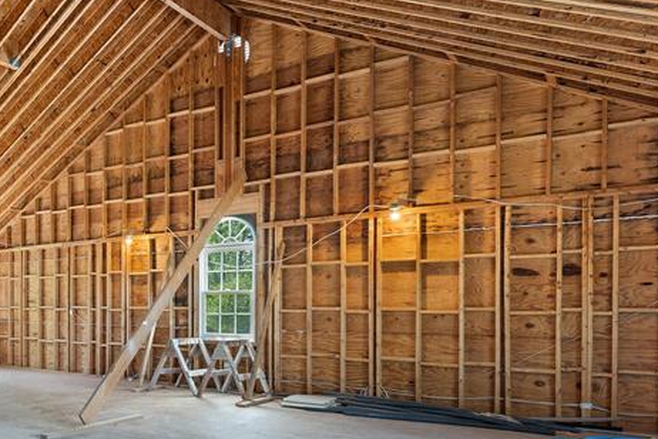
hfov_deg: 48.9
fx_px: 567
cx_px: -7
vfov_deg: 41.4
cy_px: 313
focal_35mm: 31
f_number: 8
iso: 500
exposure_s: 1/200
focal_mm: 14
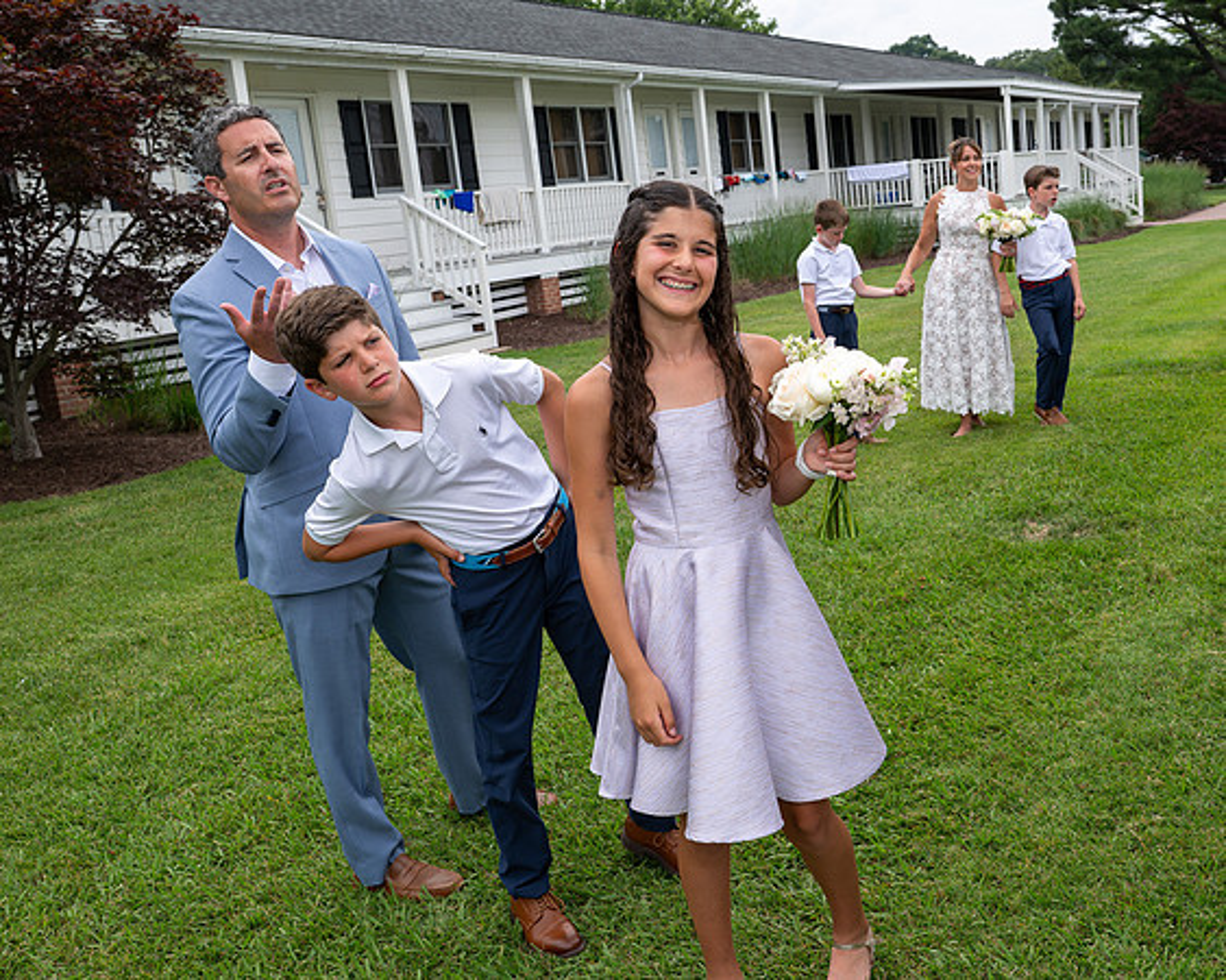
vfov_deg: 40.0
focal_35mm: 37
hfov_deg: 48.5
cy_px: 443
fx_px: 1343
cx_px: 787
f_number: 7.1
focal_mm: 30
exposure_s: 1/250
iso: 140
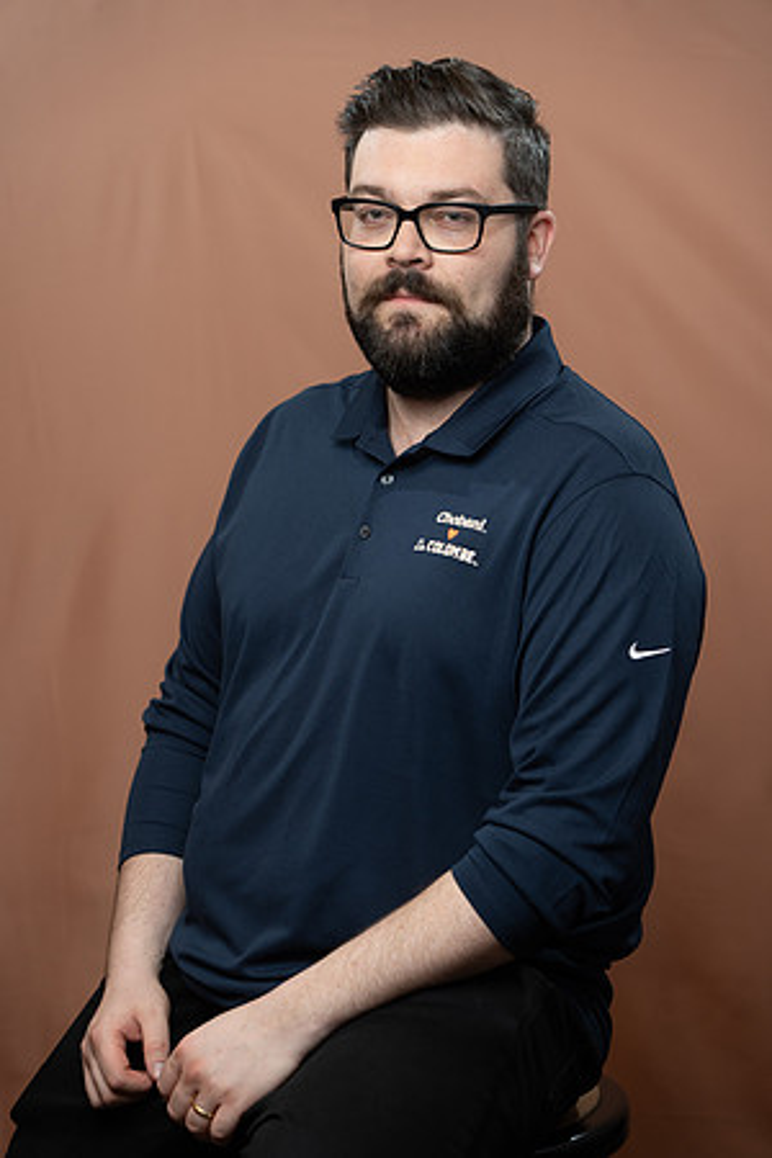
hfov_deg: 15.9
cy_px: 579
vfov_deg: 23.6
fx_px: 2766
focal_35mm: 86
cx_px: 386
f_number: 4
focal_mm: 86
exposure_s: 1/160
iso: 320
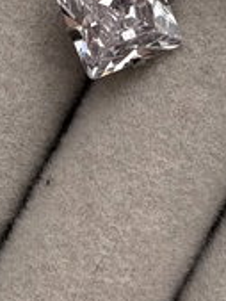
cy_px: -24
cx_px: 144
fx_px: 713
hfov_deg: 18.0
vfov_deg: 22.6
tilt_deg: -85.8
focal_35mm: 82
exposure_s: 1/122
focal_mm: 5.96
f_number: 1.6
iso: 32
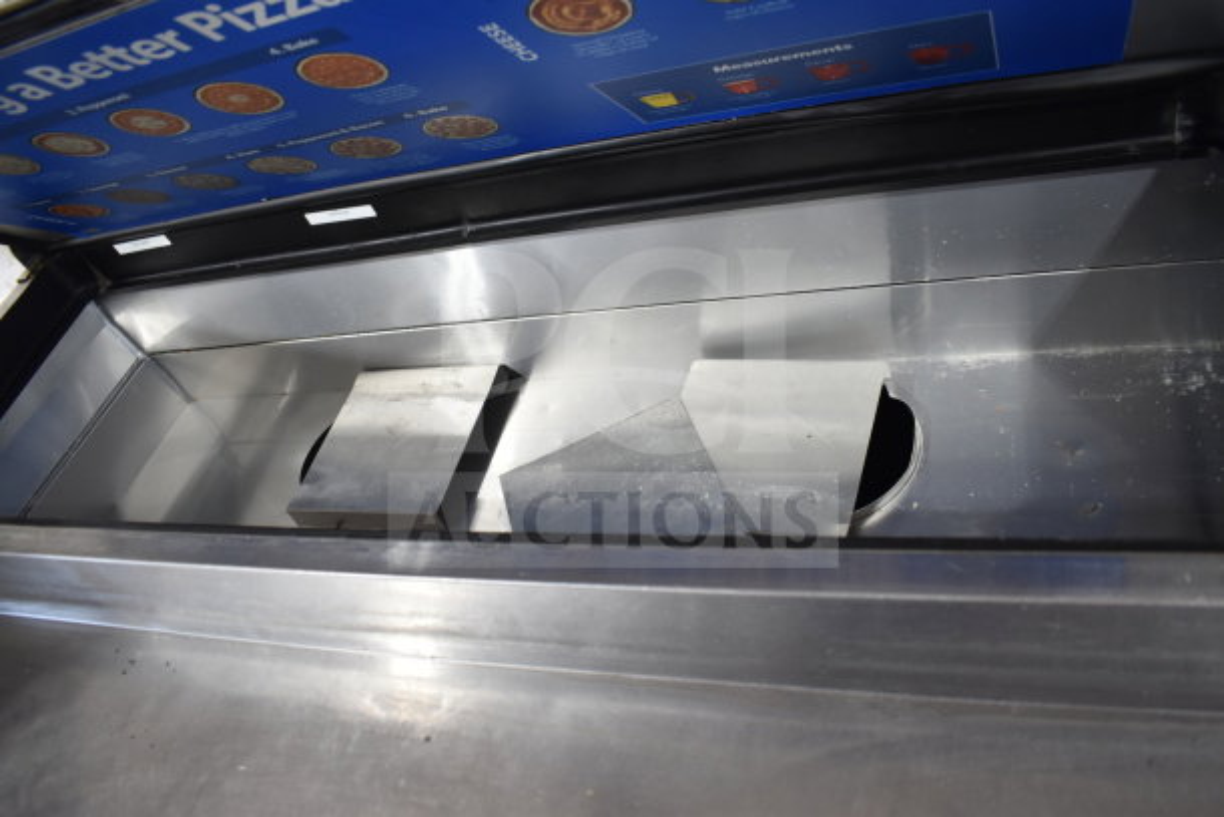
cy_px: 408
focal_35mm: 27
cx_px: 612
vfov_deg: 48.0
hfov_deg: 67.4
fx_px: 918
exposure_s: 1/30
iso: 560
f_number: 3.5
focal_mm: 18
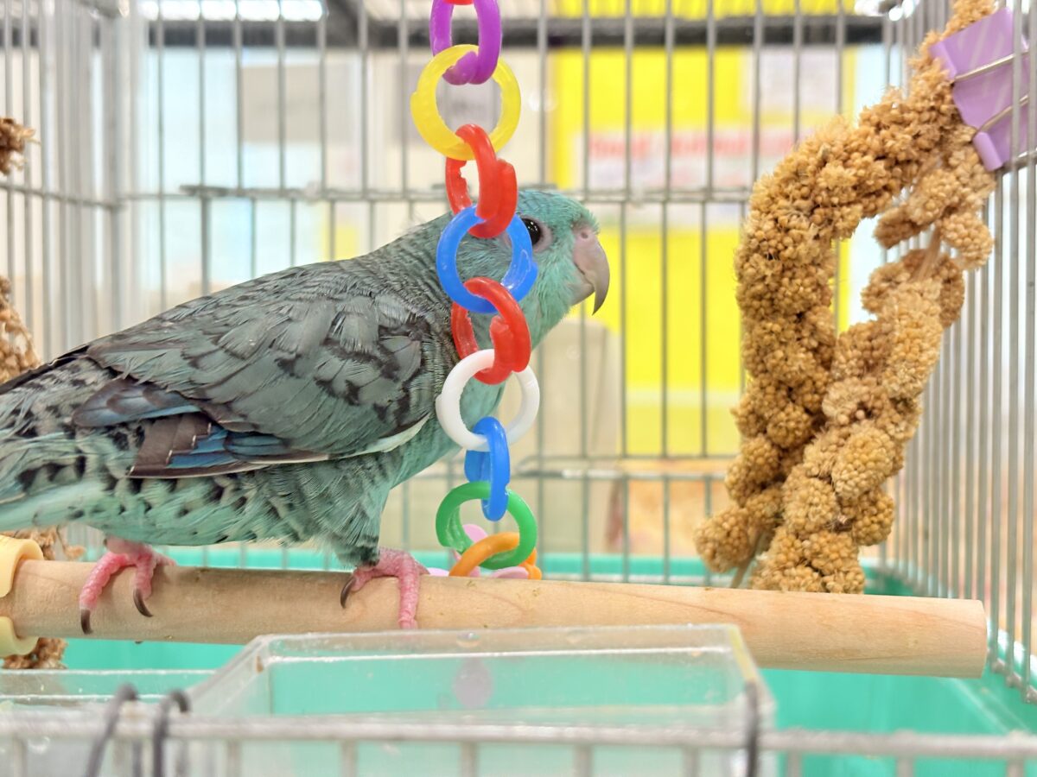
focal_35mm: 52
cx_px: 518
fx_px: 1558
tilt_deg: -3.1
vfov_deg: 28.0
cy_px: 388
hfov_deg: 36.8
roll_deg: +0.4
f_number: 1.6
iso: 125
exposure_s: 1/100
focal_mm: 5.96
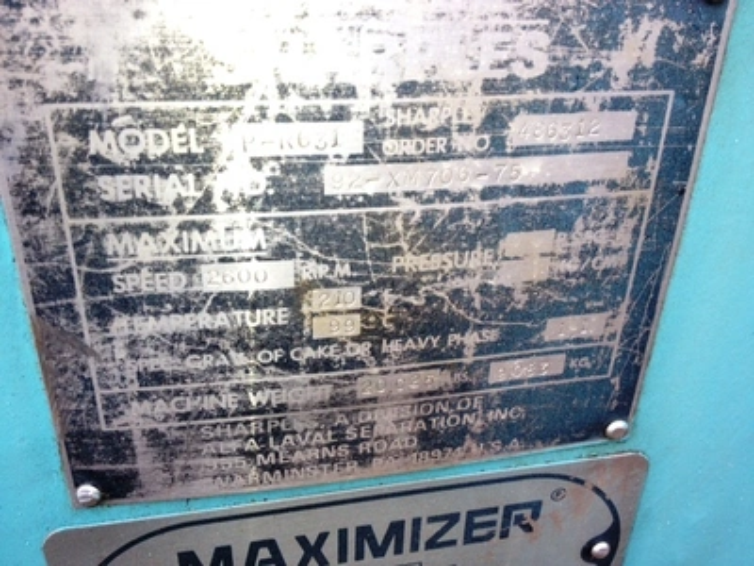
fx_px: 762
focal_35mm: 35
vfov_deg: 40.7
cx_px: 377
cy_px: 283
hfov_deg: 52.6
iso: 64
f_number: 2.4
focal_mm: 4.28
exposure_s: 1/120
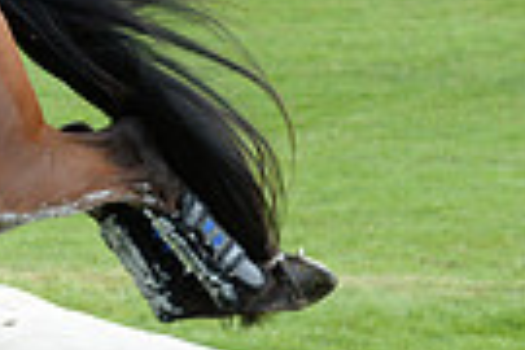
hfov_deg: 3.5
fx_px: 8443
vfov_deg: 2.4
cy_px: 191
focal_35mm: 579
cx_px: -521
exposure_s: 1/1000
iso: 800
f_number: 6.3
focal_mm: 135
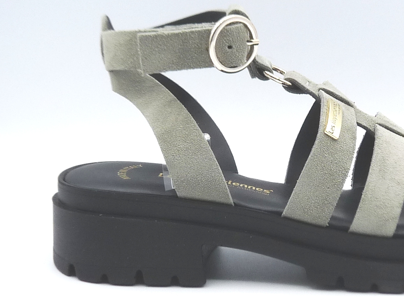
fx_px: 863
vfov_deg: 19.9
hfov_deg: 26.1
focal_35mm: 74
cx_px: 296
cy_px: 148
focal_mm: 4.8
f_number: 4
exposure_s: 1/250
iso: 100
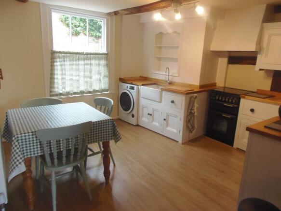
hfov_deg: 71.6
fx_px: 195
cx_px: 140
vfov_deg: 56.8
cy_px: 106
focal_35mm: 24
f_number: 2.9
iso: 250
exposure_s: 1/25
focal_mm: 4.3
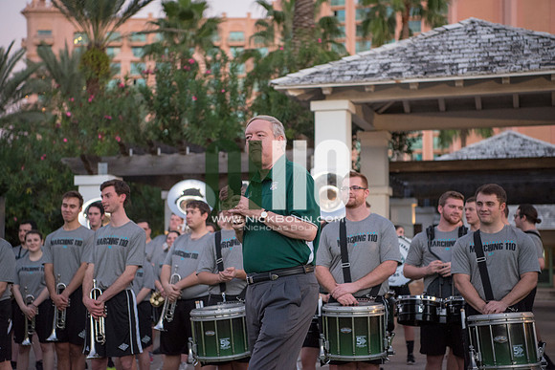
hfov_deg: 28.8
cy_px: 185
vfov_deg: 19.5
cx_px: 278
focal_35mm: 70
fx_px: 1079
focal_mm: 70
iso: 2000
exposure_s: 1/400
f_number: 3.2
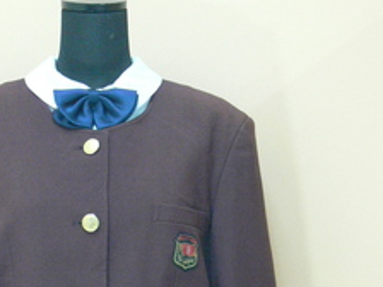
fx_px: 863
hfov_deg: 24.8
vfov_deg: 17.7
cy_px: 378
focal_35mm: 78
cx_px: 110
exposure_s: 1/40
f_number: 2.8
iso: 400
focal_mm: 7.4
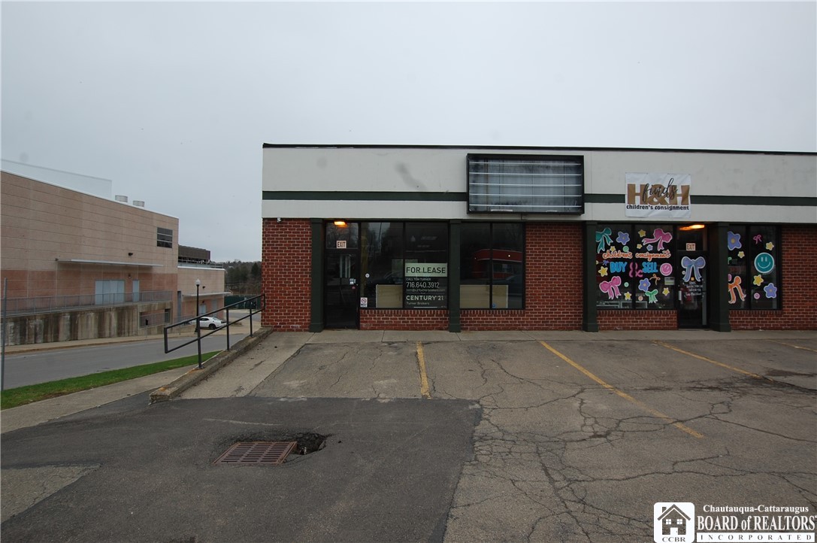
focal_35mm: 18
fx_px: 408
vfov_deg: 67.2
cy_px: 272
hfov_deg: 90.1
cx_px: 408
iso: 200
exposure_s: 1/200
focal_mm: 12
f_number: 7.1
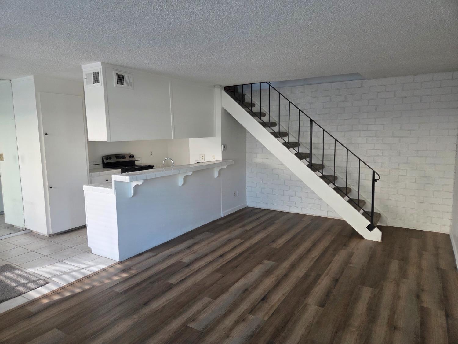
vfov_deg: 58.9
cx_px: 229
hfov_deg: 73.9
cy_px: 172
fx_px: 304
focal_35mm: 23
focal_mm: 5.4
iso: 200
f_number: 1.8
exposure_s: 1/180
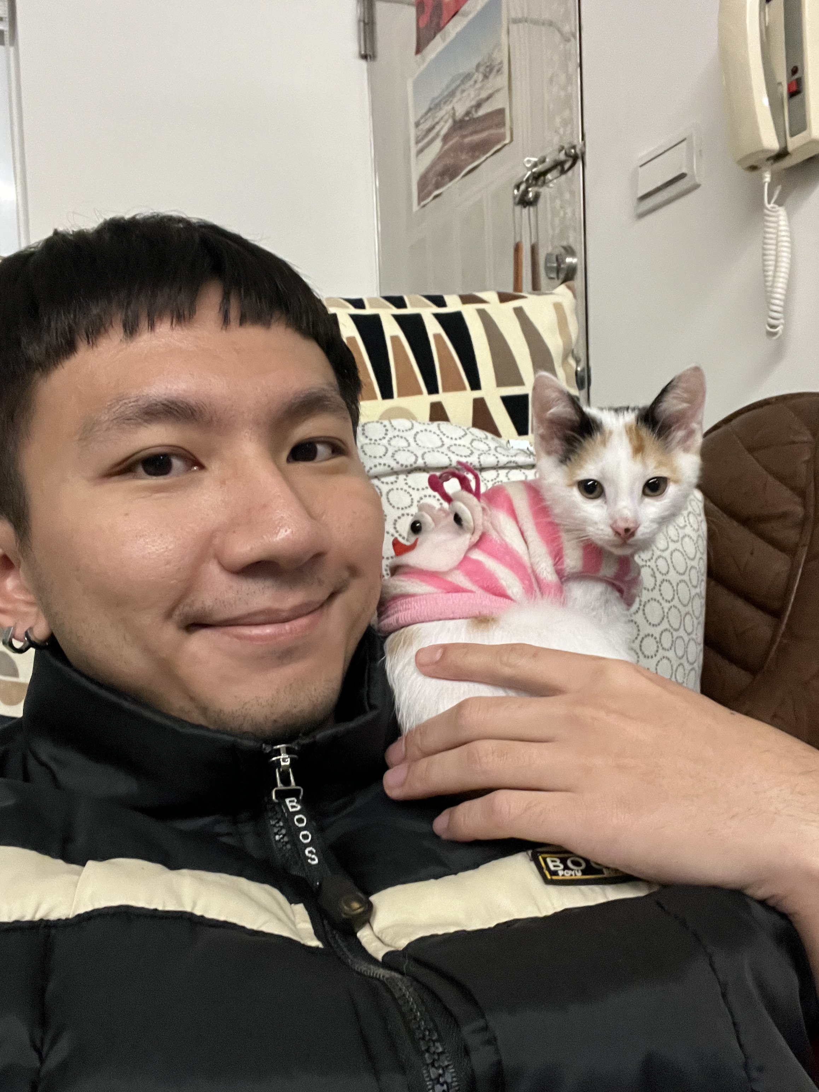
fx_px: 946
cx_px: 410
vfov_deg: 60.0
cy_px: 546
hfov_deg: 46.8
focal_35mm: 30
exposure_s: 1/30
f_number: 2.2
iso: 640
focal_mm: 2.71
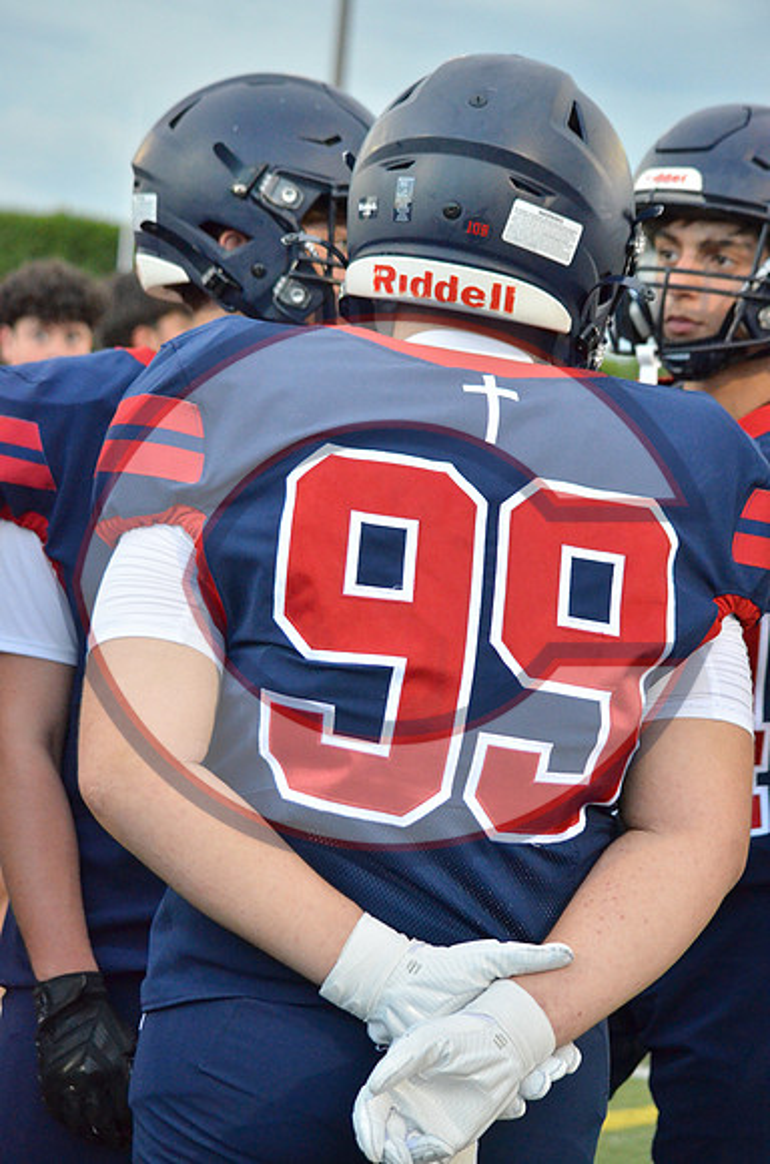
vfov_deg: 22.0
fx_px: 2998
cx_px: 385
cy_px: 582
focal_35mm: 93
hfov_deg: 14.6
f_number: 4.5
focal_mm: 62
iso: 3200
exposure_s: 1/500
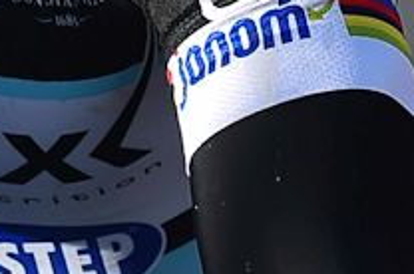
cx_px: -181
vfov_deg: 0.9
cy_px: -330
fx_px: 16580
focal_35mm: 1444
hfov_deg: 1.4
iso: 320
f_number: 2.8
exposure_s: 1/4000
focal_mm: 300
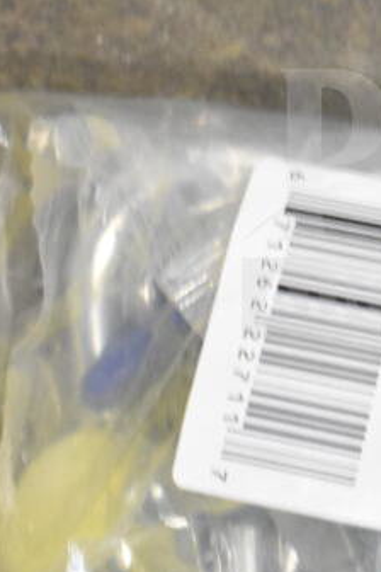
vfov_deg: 9.2
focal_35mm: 224
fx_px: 3561
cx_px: 432
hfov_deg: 6.1
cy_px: 203
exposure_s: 1/100
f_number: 5.6
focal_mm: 55
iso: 7200
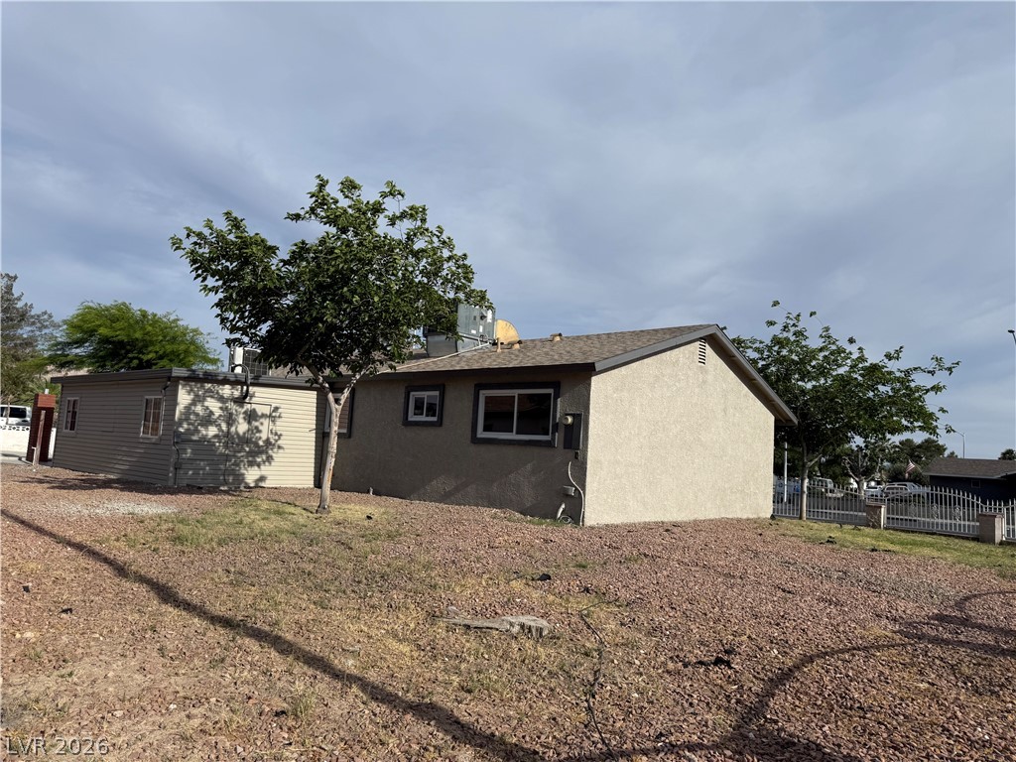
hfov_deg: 71.6
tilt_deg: +6.3
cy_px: 381
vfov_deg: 56.8
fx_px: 704
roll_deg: -3.7
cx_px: 508
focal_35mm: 24
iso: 80
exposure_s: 1/8130
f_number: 1.78
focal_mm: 6.76
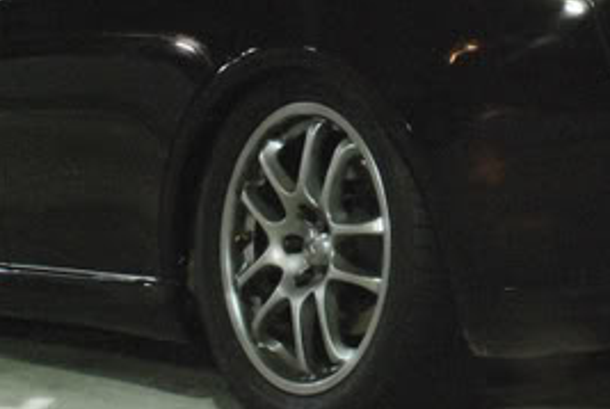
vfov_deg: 12.5
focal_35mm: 108
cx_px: 450
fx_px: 1833
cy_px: -53
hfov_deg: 18.8
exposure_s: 1/20
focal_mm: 24
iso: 1600
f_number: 4
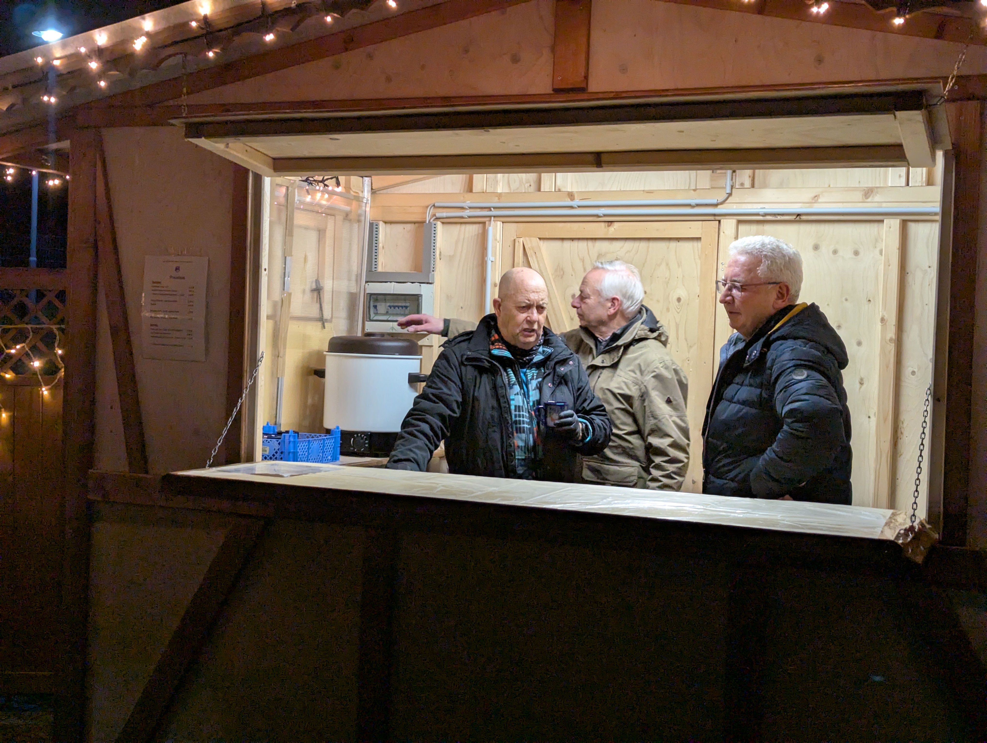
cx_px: 494
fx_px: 1371
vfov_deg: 30.3
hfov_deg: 39.6
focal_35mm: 48
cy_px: 372
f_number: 1.85
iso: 793
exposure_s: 1/99.9
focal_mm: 6.81
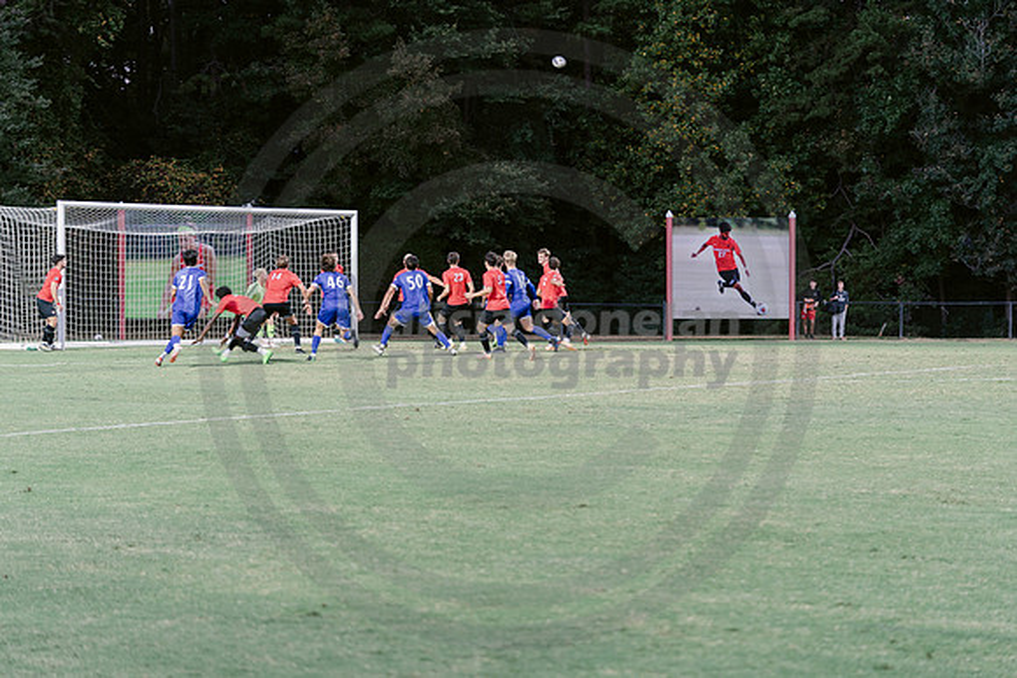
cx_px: 508
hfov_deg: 22.6
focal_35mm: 90
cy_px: 339
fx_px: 2543
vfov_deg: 15.2
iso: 640
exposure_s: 1/80
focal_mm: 90
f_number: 2.8
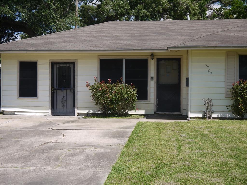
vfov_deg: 28.0
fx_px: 371
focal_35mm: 52
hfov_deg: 36.8
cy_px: 92
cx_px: 124
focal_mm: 26
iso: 100
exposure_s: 1/800
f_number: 4.7
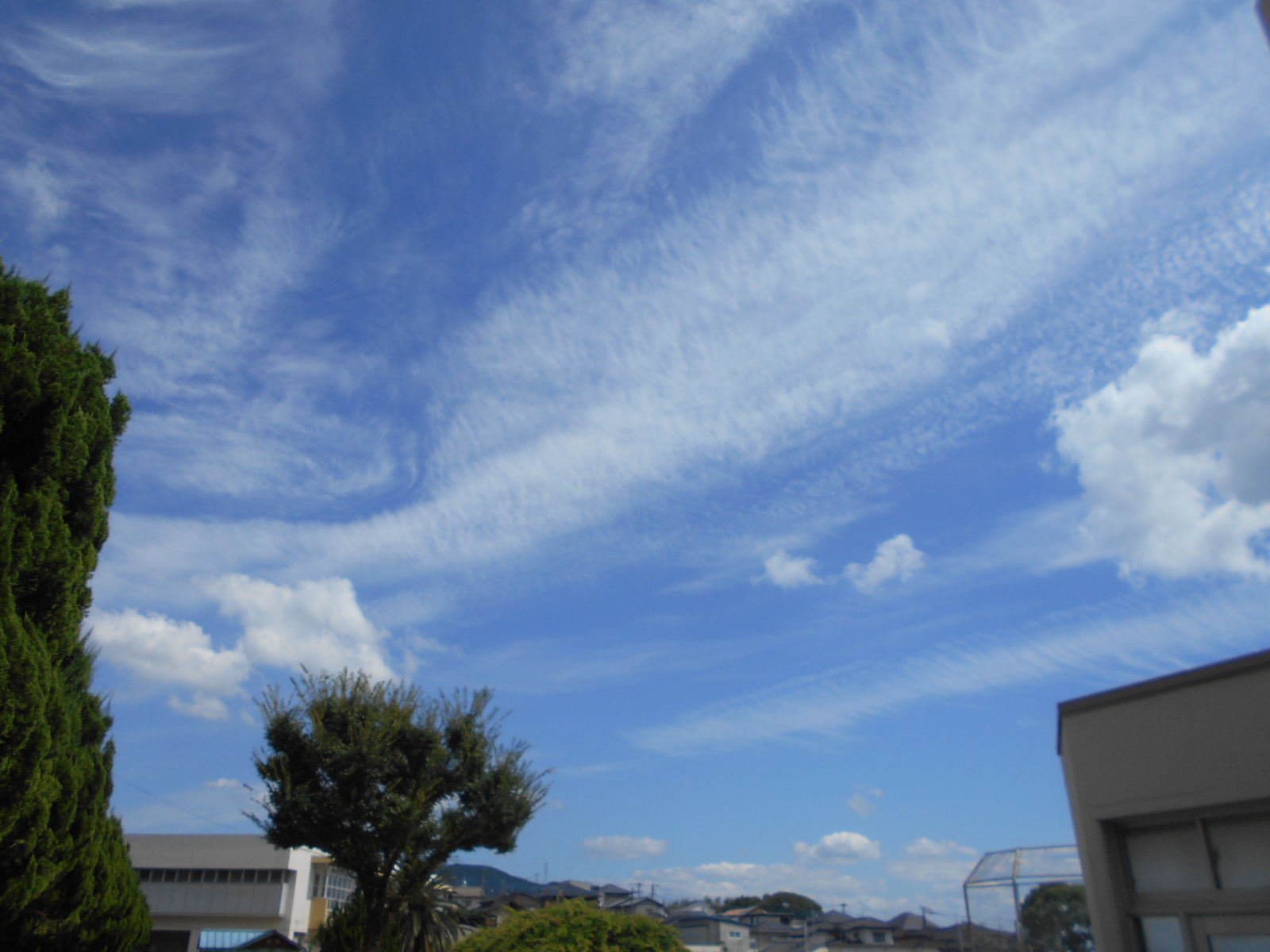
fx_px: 954
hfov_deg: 67.3
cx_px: 635
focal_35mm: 26
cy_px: 476
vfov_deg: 53.1
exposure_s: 1/320
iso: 80
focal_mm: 4.6
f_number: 8
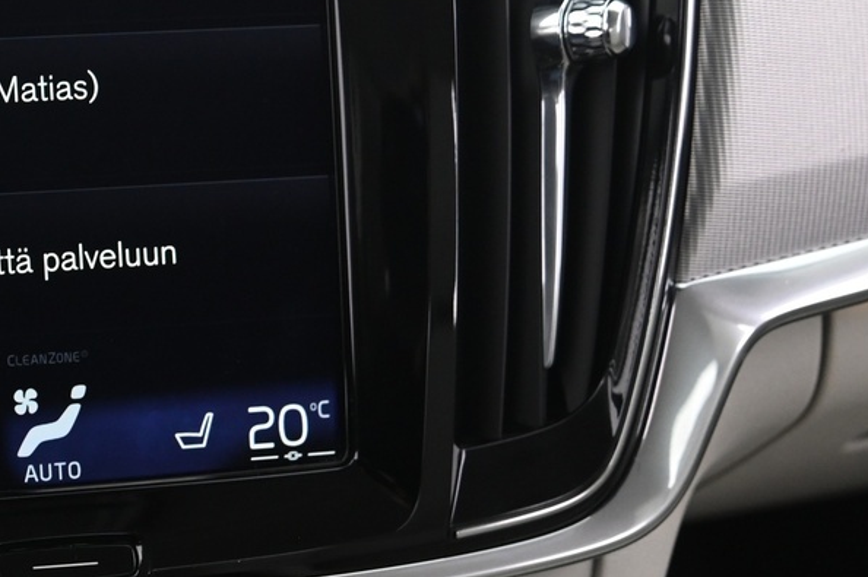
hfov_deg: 23.6
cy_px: 305
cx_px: -31
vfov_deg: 16.6
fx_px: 1975
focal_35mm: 82
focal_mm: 30
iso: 2000
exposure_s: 1/15
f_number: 4
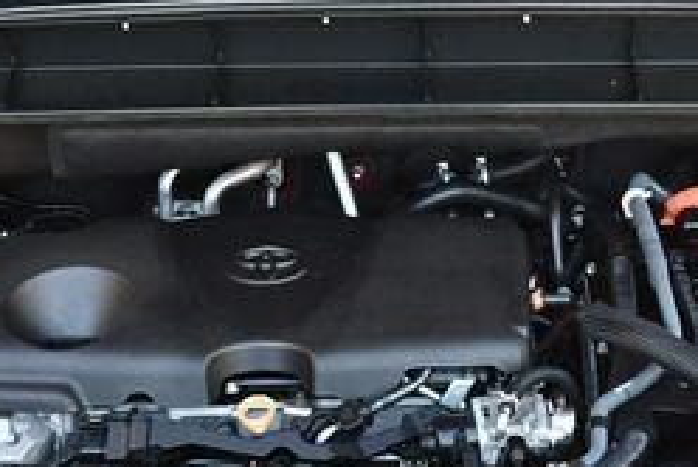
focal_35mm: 93
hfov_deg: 21.8
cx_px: 428
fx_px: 1805
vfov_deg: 14.3
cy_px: 546
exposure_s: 1/250
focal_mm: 18
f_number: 3.5
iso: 800
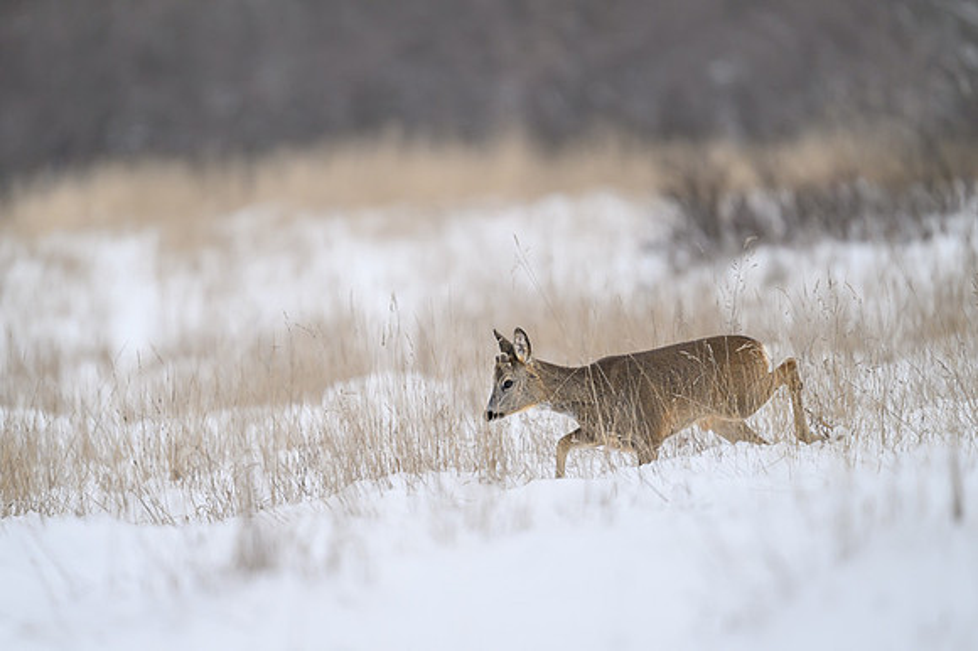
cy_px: 326
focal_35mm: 560
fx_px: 15204
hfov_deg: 3.7
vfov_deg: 2.5
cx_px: 489
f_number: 4
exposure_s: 1/2500
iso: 800
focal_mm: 560
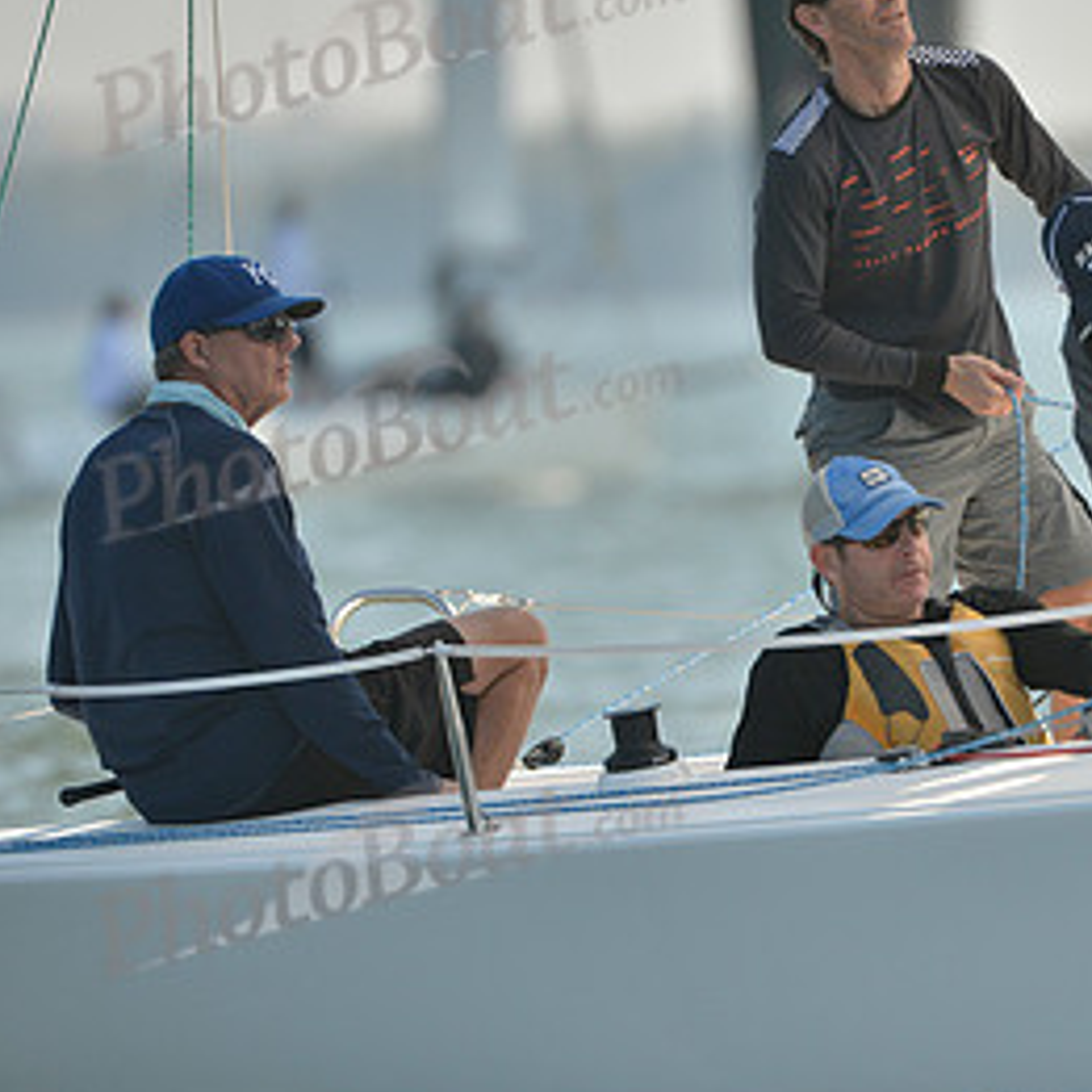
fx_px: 27018
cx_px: 904
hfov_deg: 2.3
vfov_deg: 2.3
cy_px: 592
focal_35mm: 757
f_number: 4.5
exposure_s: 1/1600
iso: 280
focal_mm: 400
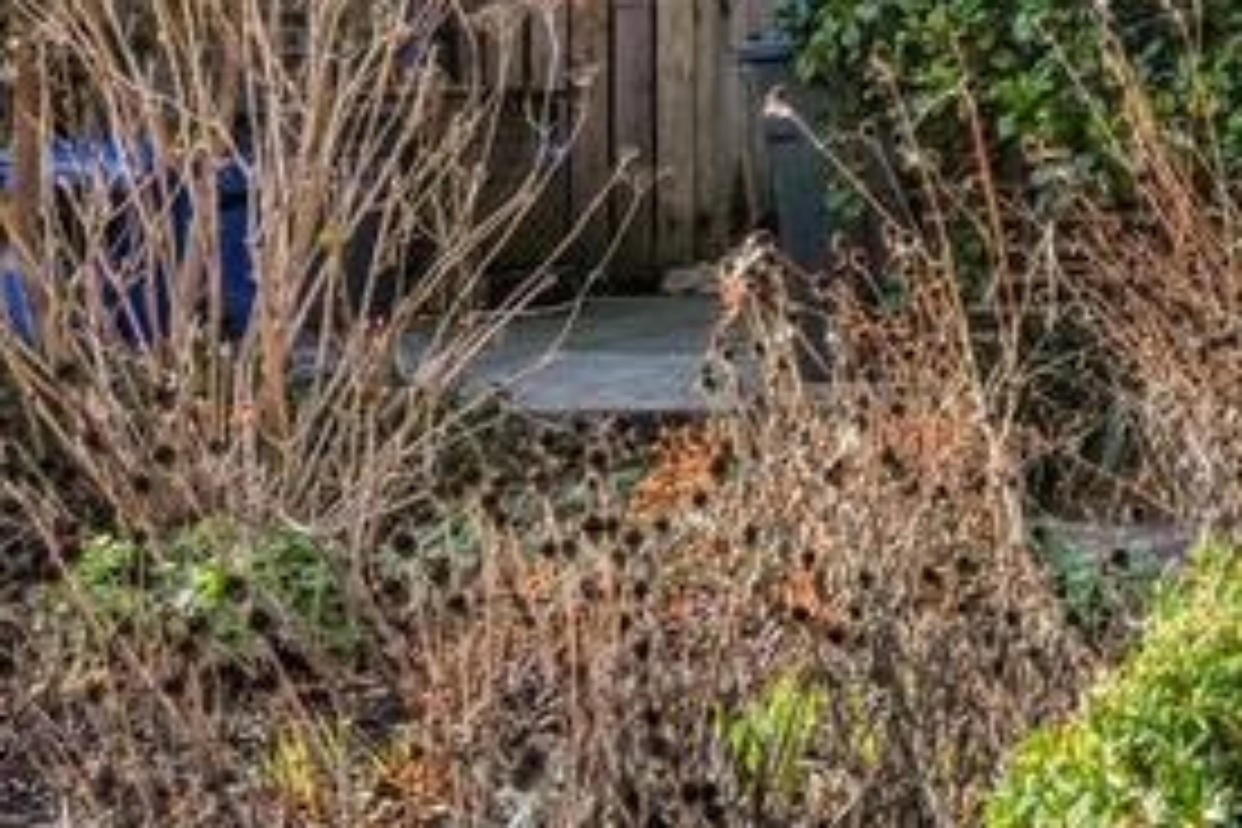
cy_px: -1323
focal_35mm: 97
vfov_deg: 11.2
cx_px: 1966
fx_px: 3333
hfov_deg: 18.3
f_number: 8
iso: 800
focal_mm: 18.5
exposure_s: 1/125
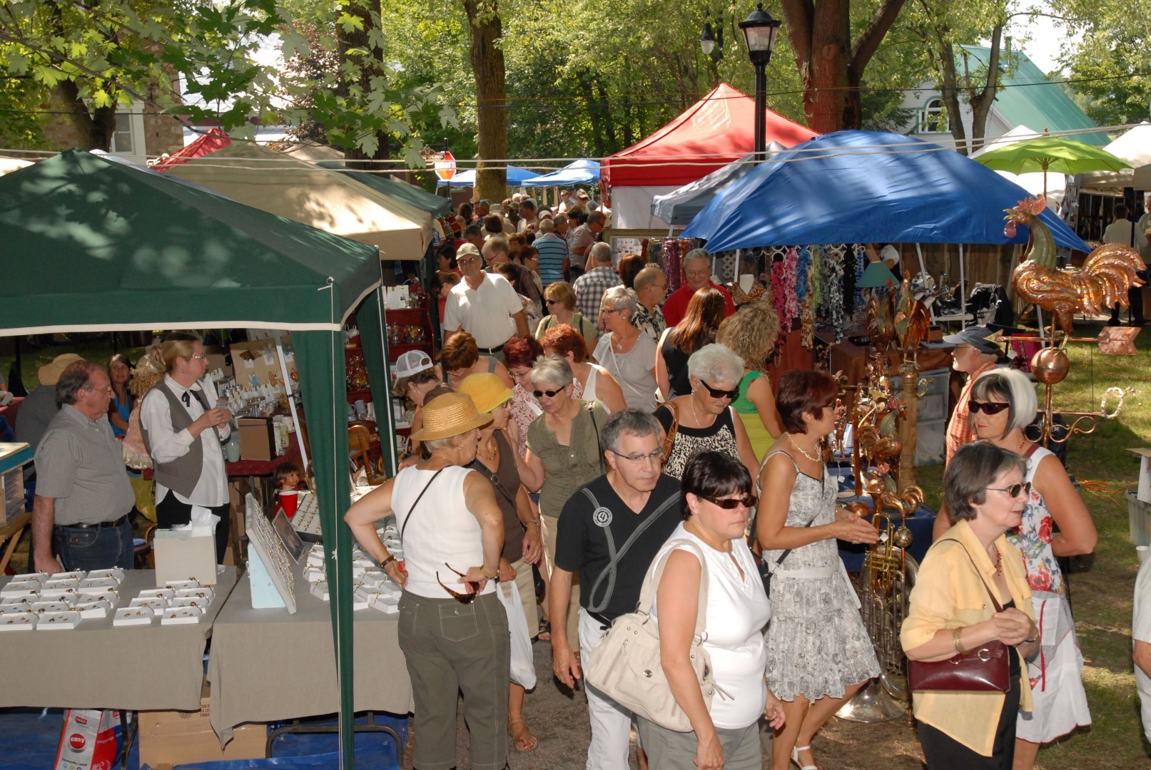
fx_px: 1441
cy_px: 385
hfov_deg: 43.6
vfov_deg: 30.0
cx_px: 576
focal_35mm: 45
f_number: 7.1
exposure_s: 1/250
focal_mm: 30
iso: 400
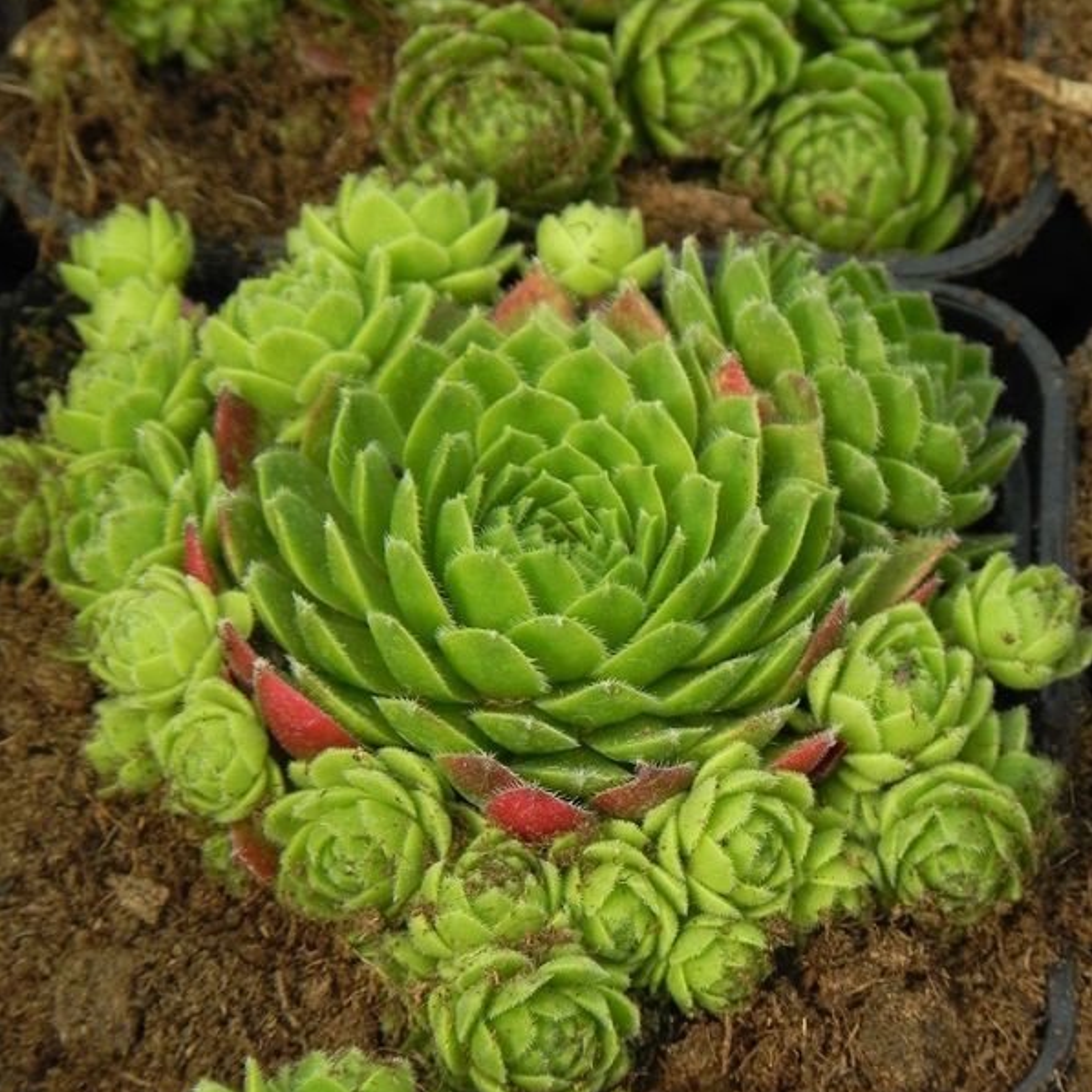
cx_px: 547
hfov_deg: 3.5
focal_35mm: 503
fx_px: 17952
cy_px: 583
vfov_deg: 3.5
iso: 160
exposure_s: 1/320
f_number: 5.6
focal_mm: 75.7
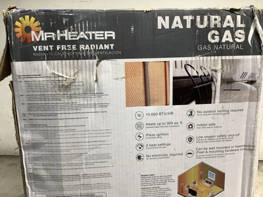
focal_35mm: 31
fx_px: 236
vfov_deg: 45.4
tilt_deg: -13.1
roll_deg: -0.3
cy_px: 98
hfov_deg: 58.4
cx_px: 132
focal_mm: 3.3
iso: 80
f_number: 2.4
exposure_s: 1/60
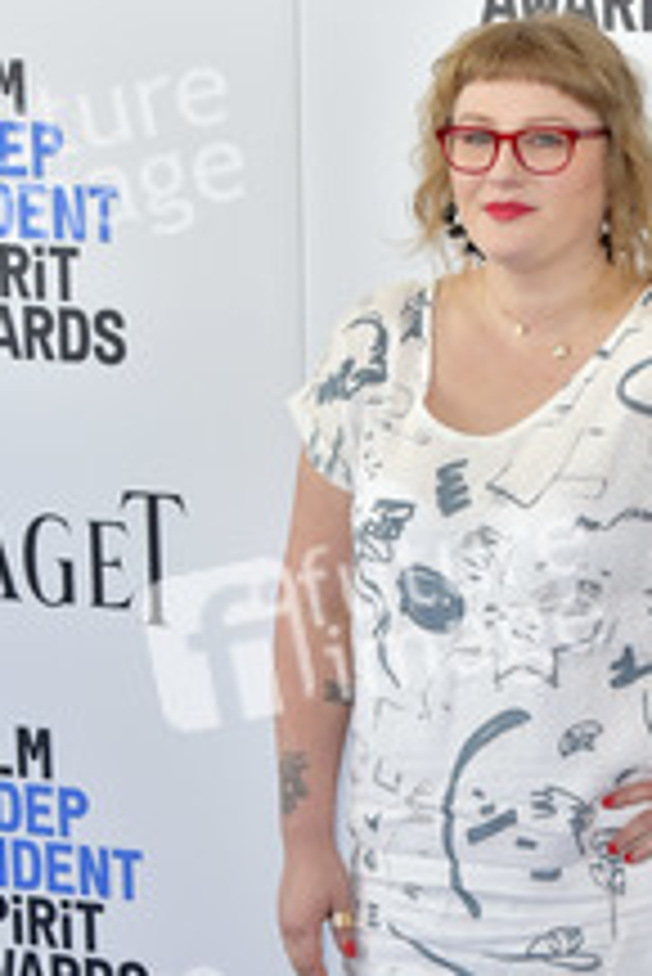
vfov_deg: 15.7
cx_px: 506
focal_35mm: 129
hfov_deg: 10.6
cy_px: 850
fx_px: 3499
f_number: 6.3
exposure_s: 1/320
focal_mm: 70
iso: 500
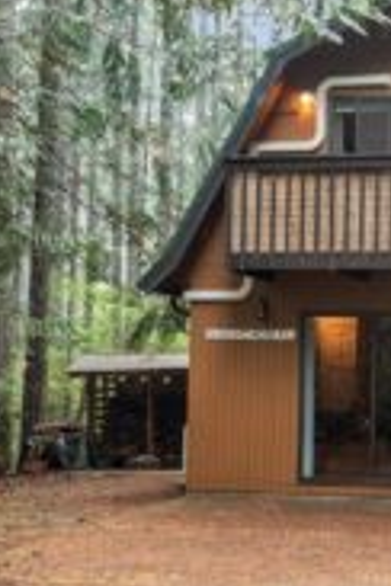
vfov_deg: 32.9
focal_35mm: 61
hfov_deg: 21.3
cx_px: 417
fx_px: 994
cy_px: 307
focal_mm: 10.26
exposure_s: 1/25
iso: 400
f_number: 2.8
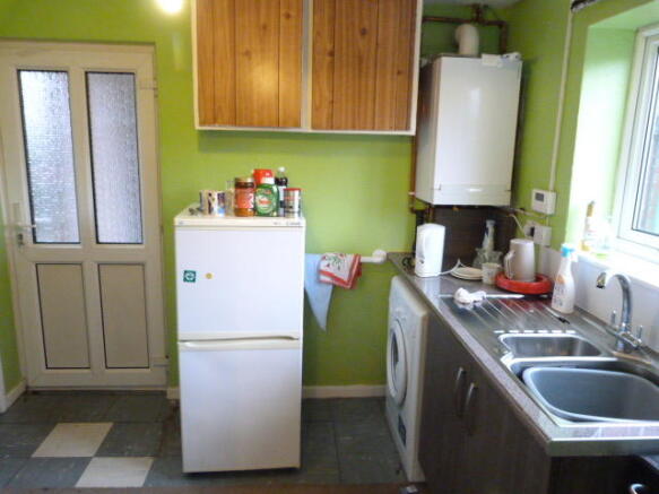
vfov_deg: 54.9
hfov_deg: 69.4
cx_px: 330
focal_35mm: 25
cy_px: 247
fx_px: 476
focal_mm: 4.5
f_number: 2.8
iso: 800
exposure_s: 1/25
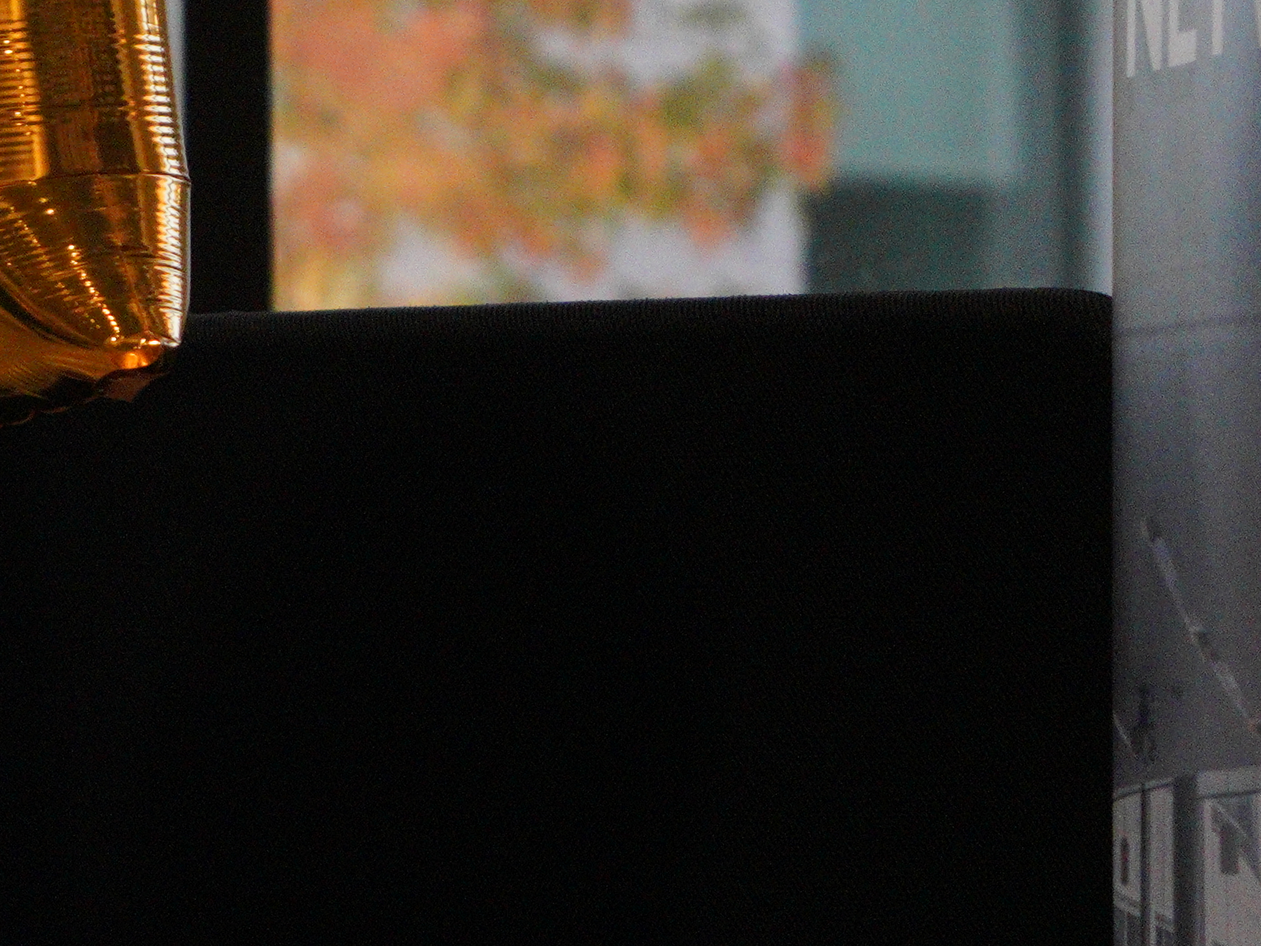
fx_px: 11038
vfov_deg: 4.9
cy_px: -269
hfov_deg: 6.4
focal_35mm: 303
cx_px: -1074
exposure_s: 1/500
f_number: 4
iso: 5000
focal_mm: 72
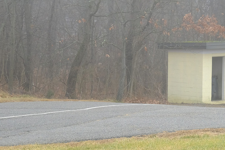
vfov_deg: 8.1
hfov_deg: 12.1
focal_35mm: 170
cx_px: 141
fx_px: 1063
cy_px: 38
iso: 1600
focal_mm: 74.1
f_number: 11
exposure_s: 1/150
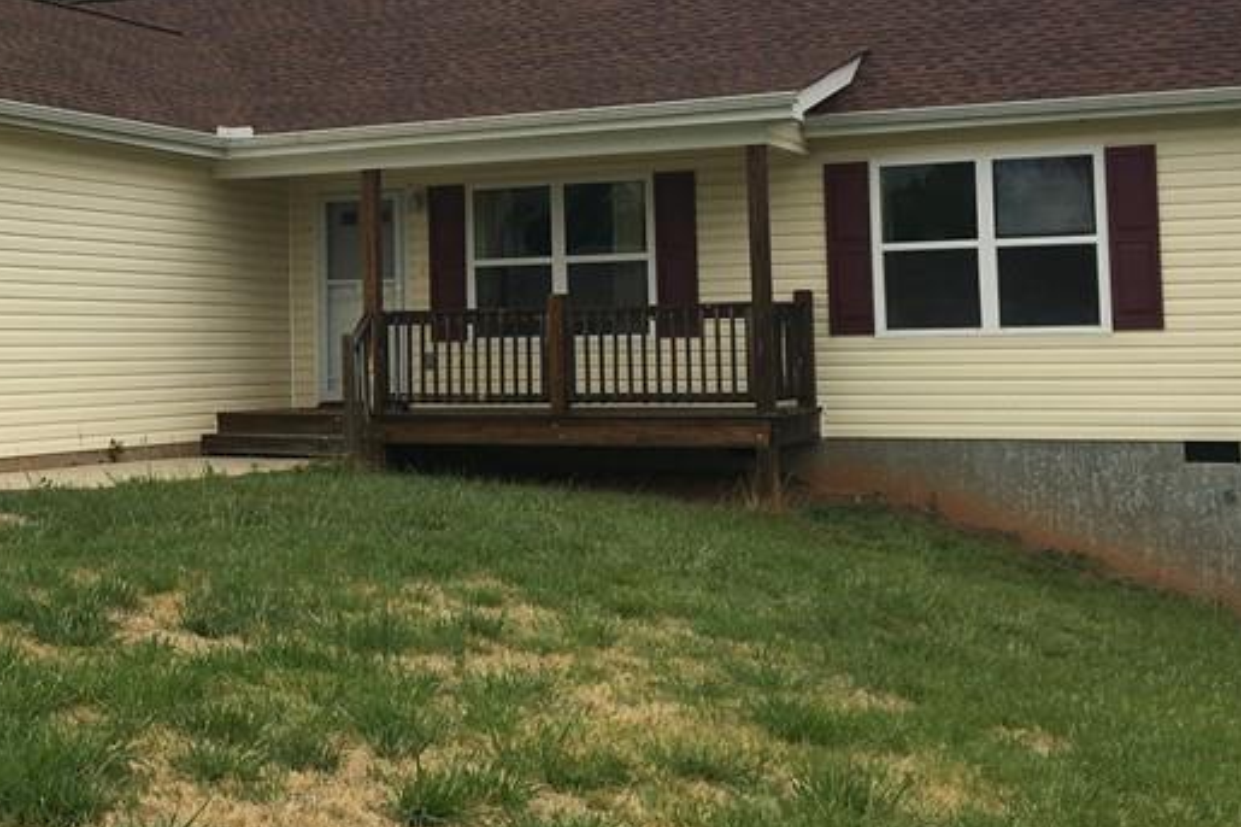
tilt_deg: +3.6
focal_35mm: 60
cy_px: 222
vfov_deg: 22.4
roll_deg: +0.6
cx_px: 231
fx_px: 2068
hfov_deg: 32.4
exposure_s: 1/596
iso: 25
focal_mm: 4.15
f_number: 2.2
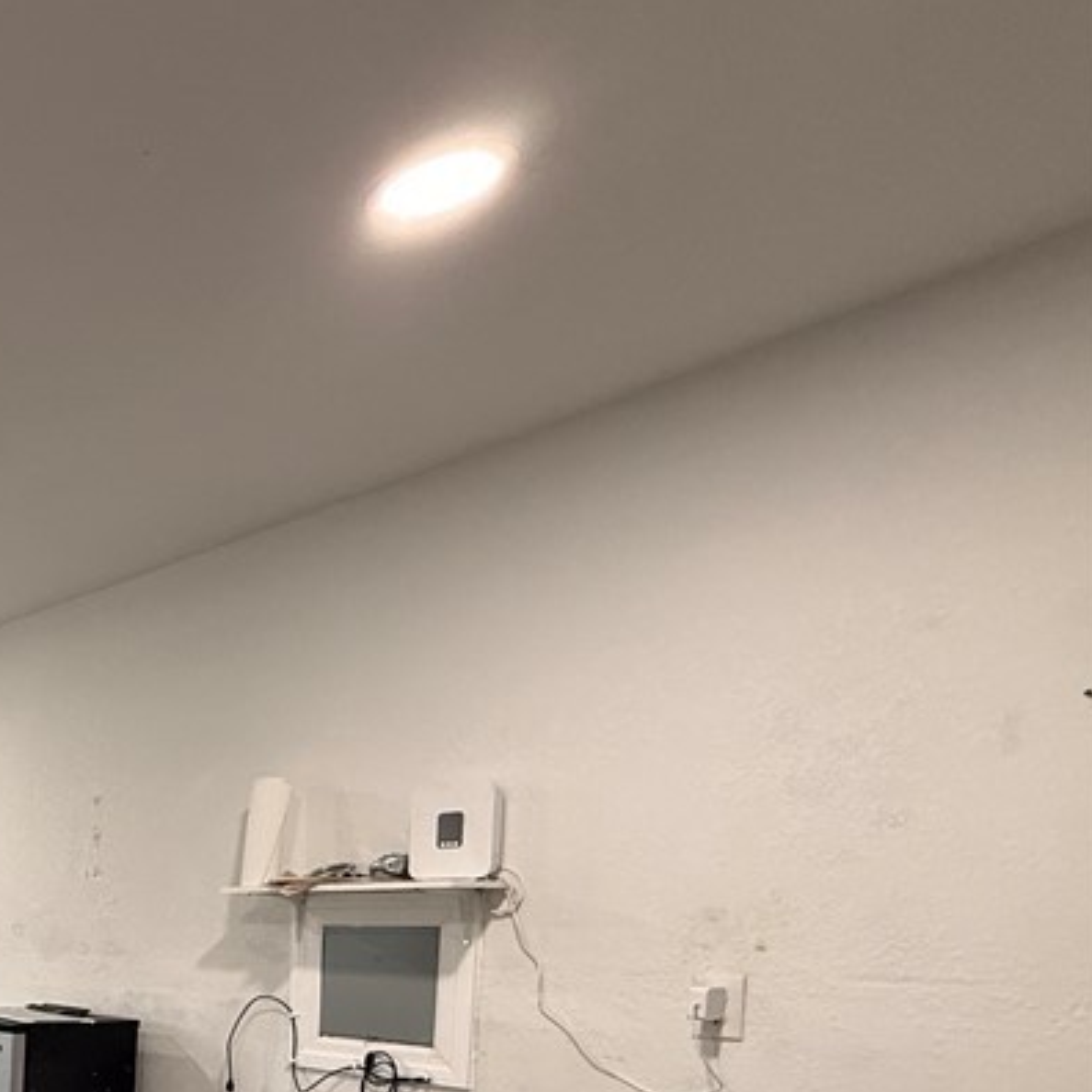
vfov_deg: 45.7
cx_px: -306
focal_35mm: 32
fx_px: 1142
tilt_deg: -4.7
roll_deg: +0.2
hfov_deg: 35.8
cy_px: 1007
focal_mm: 2.22
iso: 160
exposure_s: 1/60
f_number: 2.2
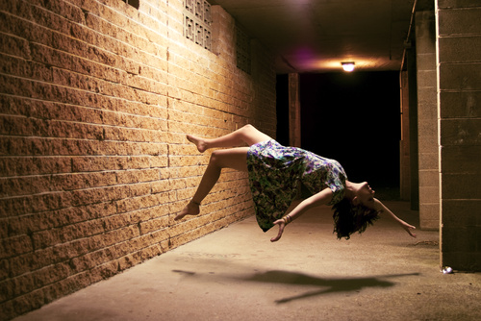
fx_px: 561
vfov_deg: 31.9
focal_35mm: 42
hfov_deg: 46.4
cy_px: 160
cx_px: 240
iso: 400
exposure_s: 1/4
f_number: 4
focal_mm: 28
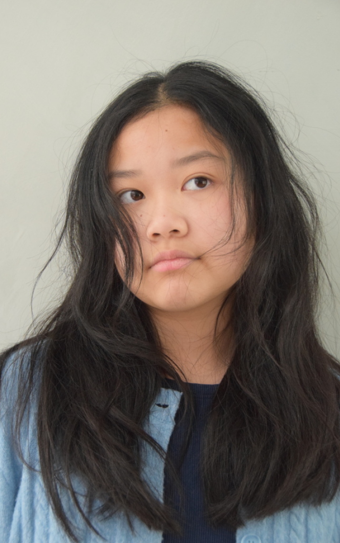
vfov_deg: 32.0
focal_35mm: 64
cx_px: 156
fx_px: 949
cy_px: 279
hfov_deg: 20.3
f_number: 4.5
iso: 3200
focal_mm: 40
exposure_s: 1/60
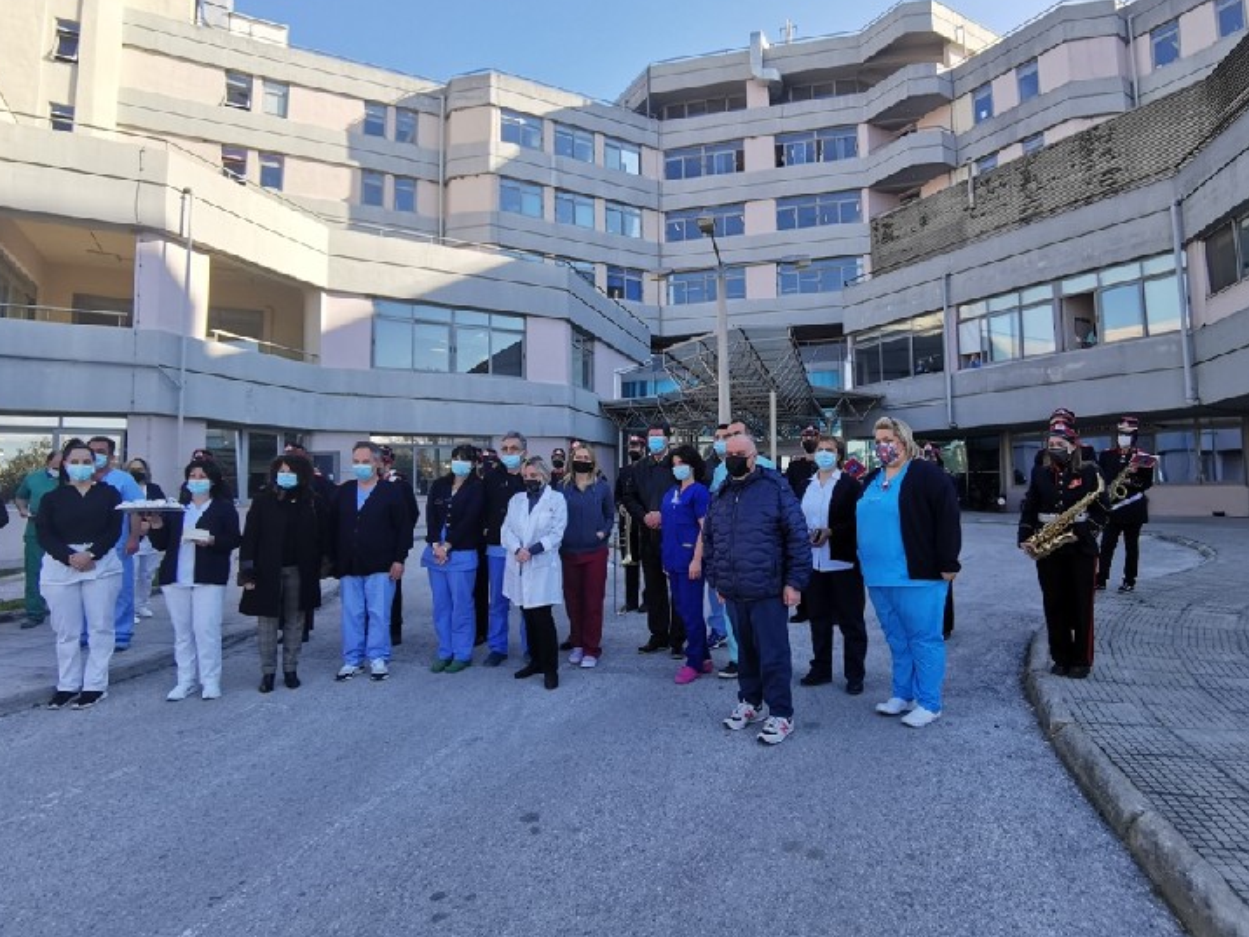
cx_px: 675
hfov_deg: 84.5
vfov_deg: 68.6
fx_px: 686
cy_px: 441
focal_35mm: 19
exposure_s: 1/320
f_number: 2.2
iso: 50
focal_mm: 2.26
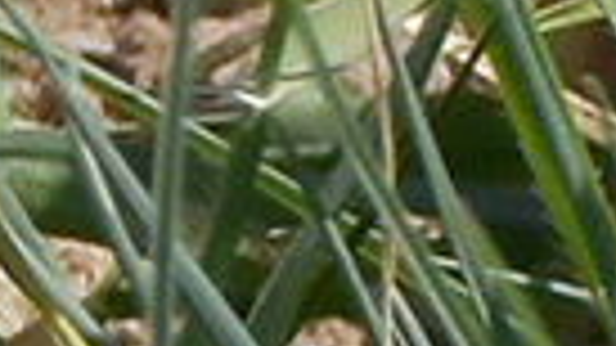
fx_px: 94734
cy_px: -1078
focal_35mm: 5801
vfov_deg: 0.2
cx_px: 1151
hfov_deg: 0.4
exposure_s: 1/640
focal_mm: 480
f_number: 9
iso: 200
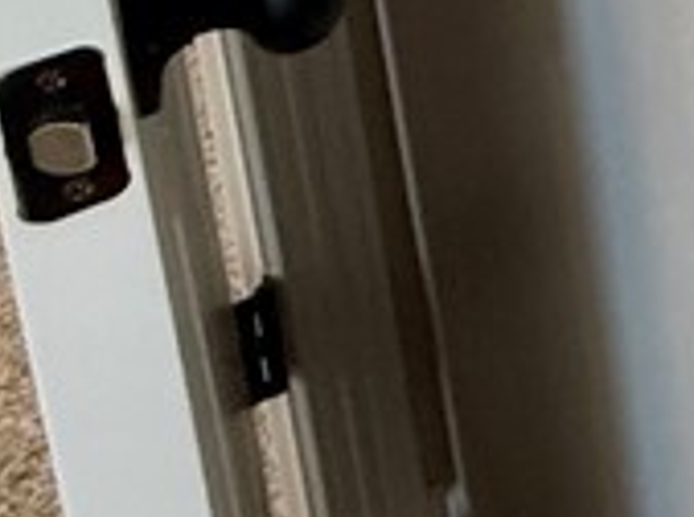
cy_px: -739
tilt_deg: -11.6
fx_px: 1701
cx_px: 1675
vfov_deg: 13.0
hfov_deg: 14.6
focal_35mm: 85
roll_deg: -0.5
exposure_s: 1/120
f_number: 2.2
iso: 320
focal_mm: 2.22
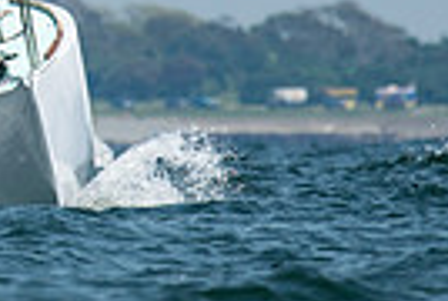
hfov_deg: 0.9
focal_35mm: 2346
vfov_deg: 0.6
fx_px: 29260
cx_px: -265
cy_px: -149
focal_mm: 300
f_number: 4
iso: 200
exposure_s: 1/3200
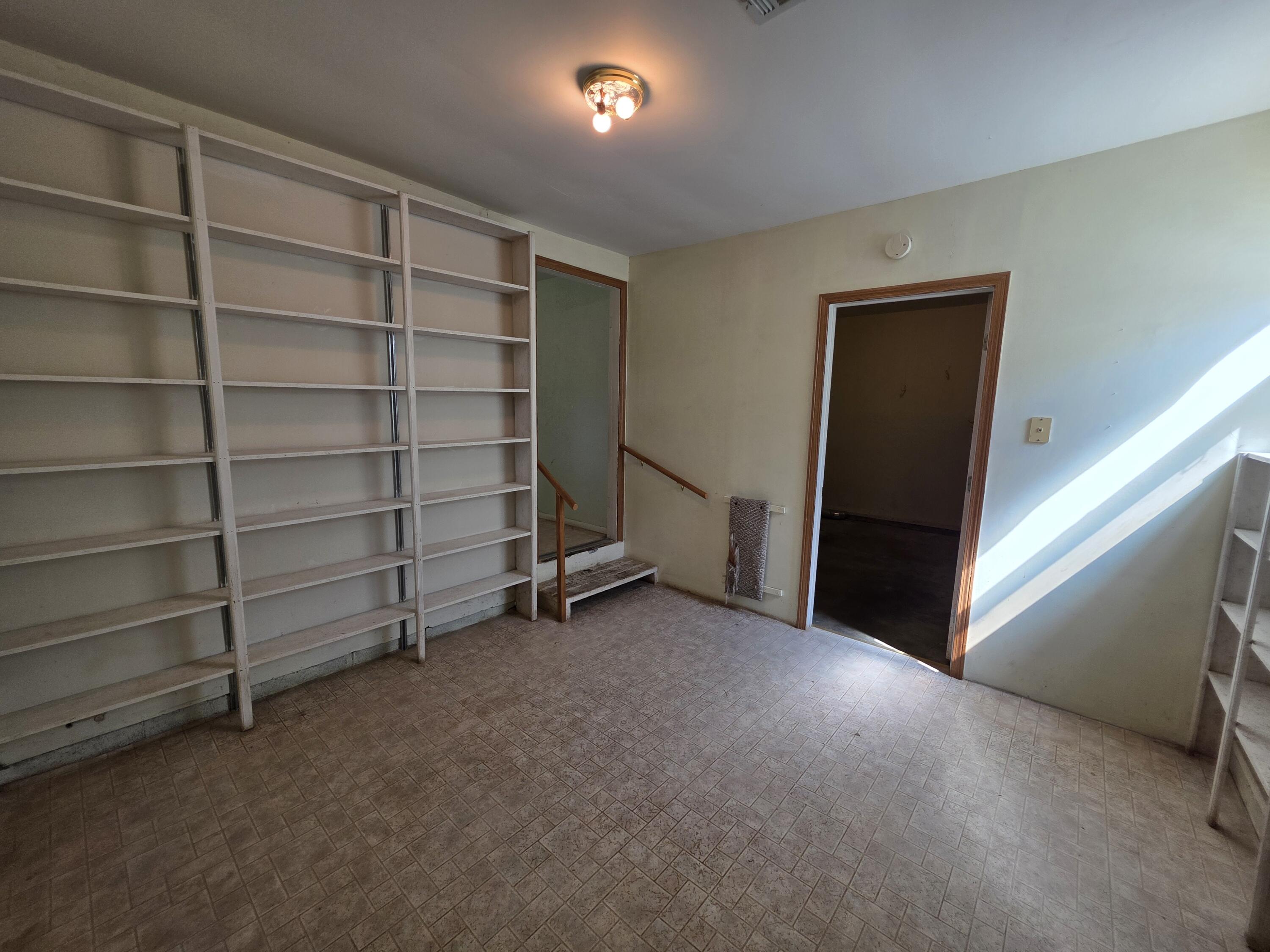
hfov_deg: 106.2
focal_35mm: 13
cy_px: 476
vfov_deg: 89.9
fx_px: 477
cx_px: 635
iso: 50
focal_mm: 2.2
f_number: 1.9
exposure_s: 1/120
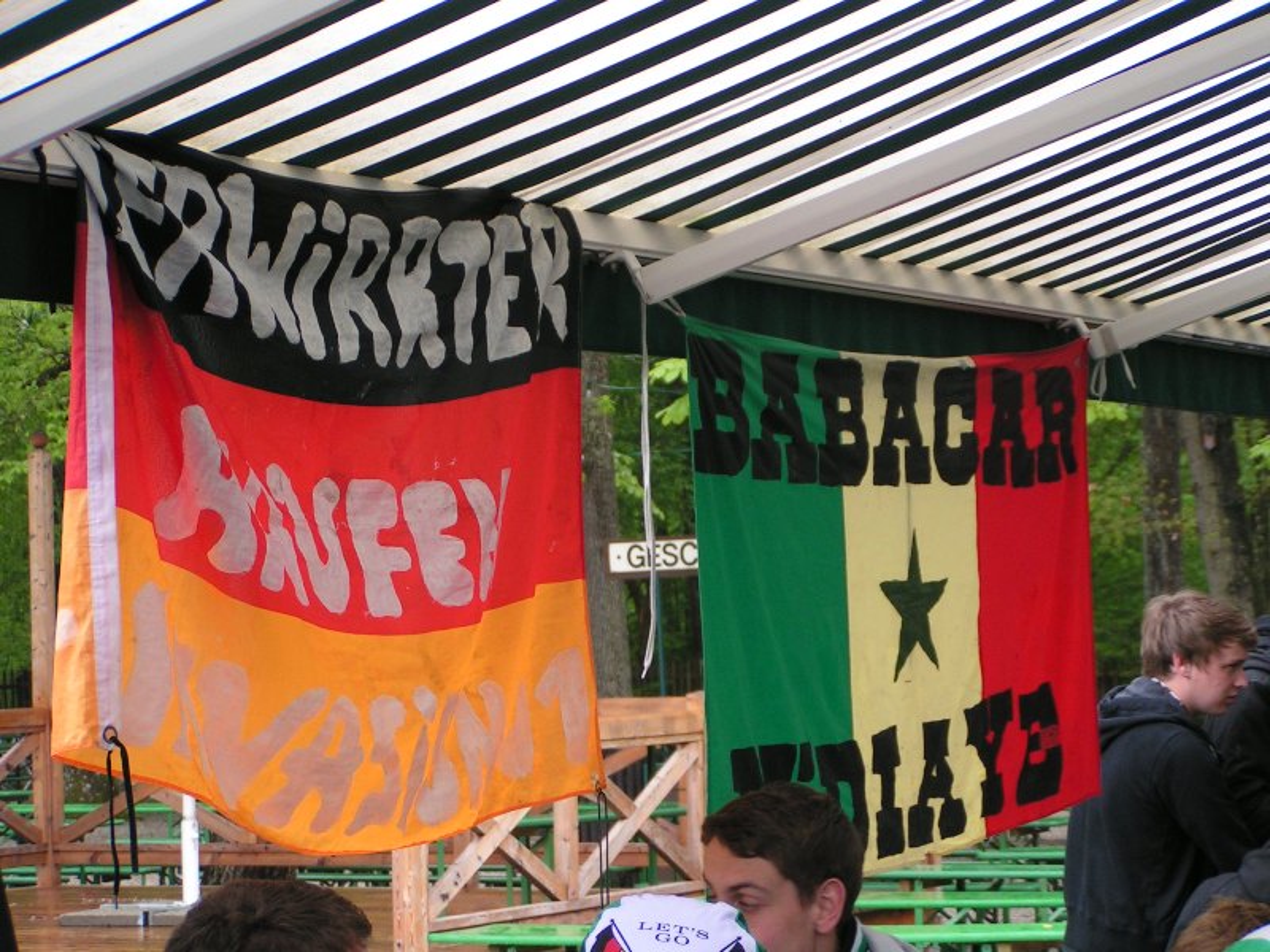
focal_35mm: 114
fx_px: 4182
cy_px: 476
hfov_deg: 17.3
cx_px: 635
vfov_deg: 13.0
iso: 80
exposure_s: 1/125
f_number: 3.5
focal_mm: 17.4
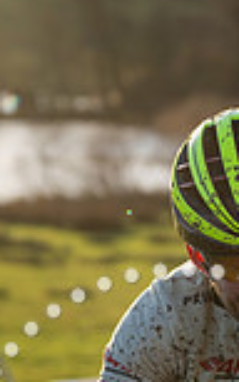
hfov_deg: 6.3
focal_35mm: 210
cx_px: 232
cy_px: 285
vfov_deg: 10.0
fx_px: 2182
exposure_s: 1/1000
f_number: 4
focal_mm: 70
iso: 250
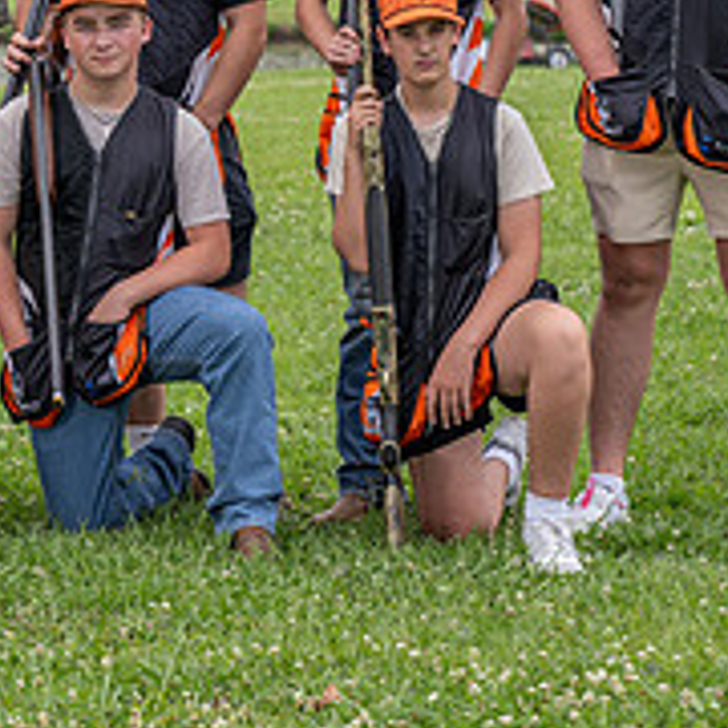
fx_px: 4568
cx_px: -53
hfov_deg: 9.0
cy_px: 38
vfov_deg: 9.1
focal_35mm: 192
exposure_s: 1/125
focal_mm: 70
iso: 32
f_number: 4
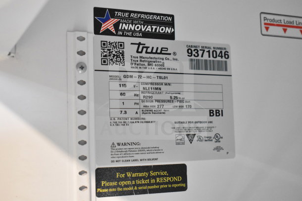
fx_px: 440
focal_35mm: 52
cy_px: 100
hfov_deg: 37.8
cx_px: 151
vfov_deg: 25.8
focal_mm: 35
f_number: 4.5
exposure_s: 1/60
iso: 5600
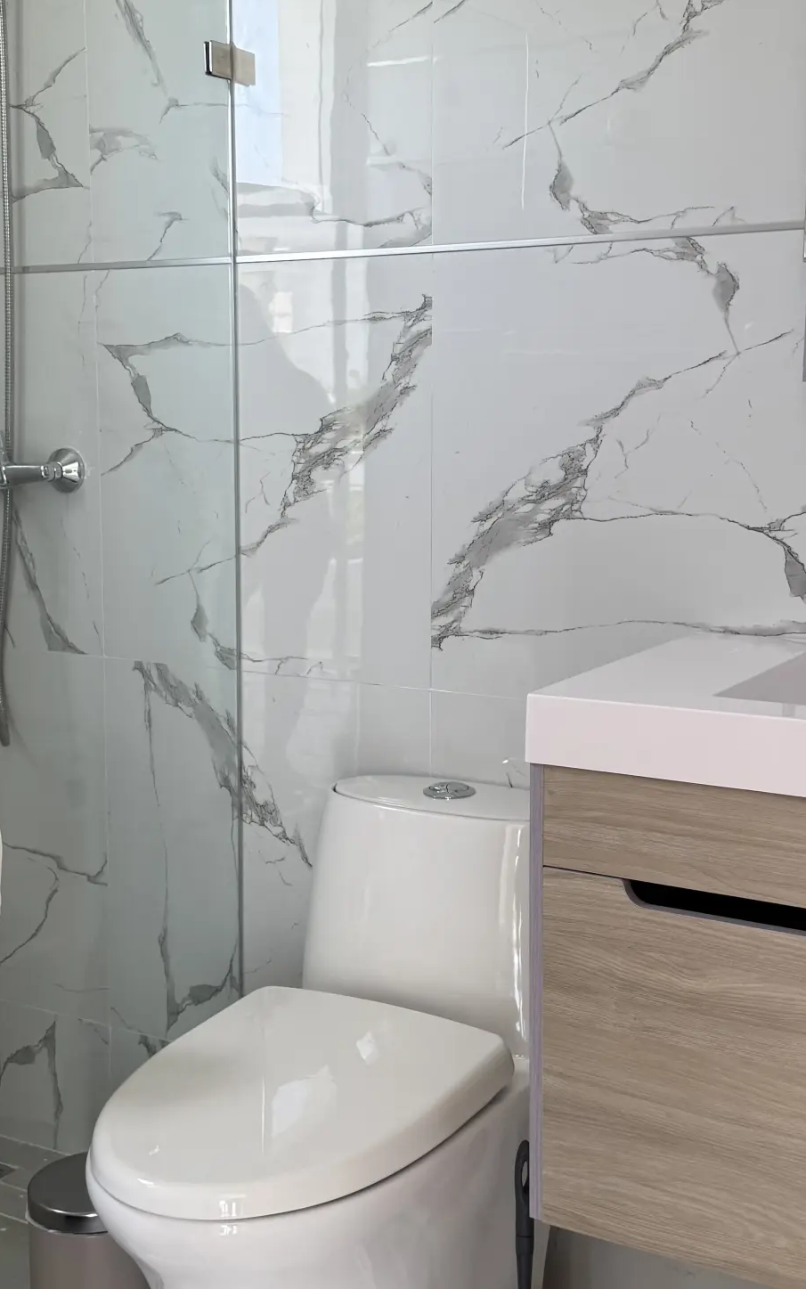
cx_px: 409
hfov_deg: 28.6
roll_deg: -0.2
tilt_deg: -6.1
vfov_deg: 44.3
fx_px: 1581
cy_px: 622
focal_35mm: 45
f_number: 1.78
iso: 80
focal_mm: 6.76
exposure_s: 1/121
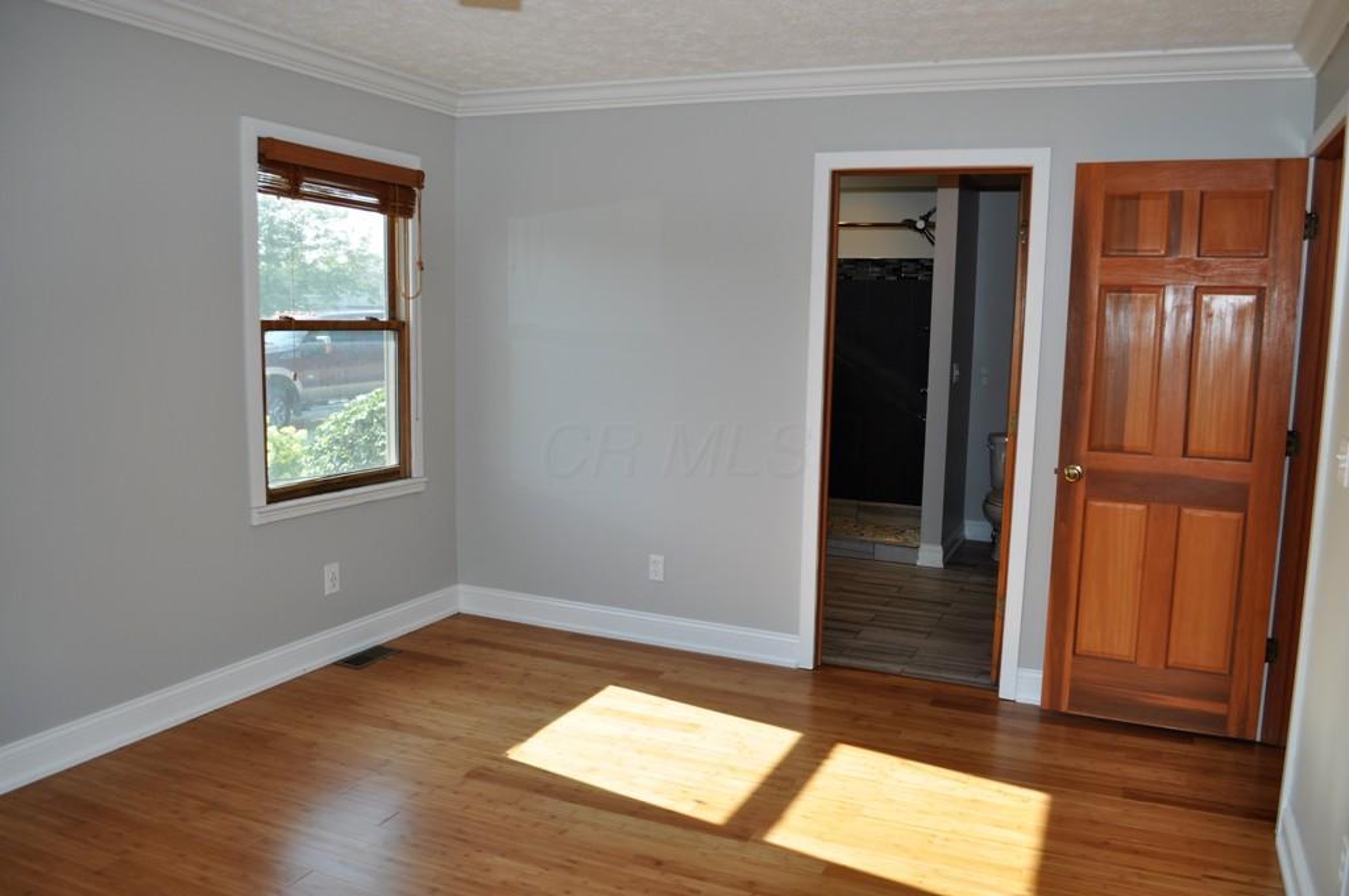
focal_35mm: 27
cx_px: 674
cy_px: 448
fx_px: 1010
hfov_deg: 67.4
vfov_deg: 47.8
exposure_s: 1/125
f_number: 5.6
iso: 200
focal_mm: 18
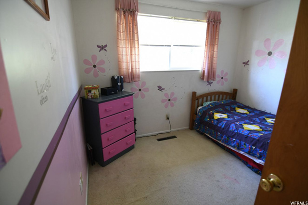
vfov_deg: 69.6
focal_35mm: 17
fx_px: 148
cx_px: 154
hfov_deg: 92.5
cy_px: 102
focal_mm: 11.5
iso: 220
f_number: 2.8
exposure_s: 1/20
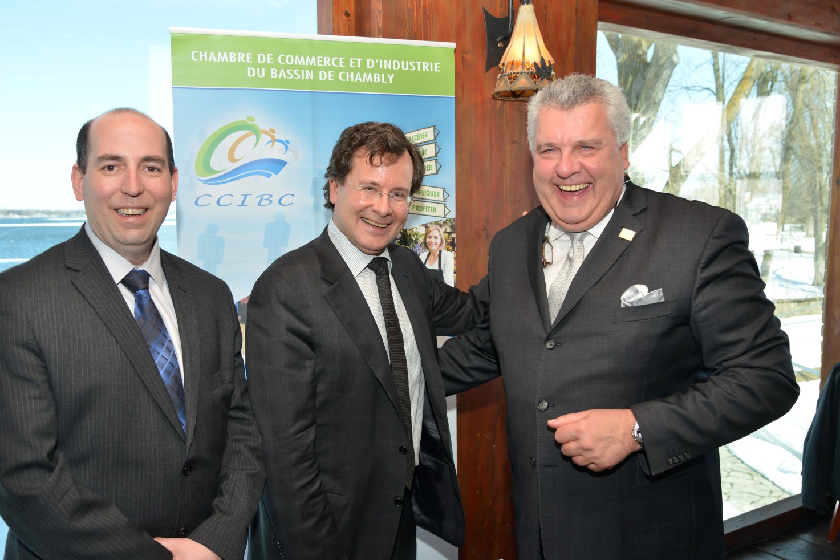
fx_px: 770
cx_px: 401
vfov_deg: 40.0
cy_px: 298
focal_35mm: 33
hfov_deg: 57.2
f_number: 5.6
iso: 500
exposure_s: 1/125
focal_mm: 30
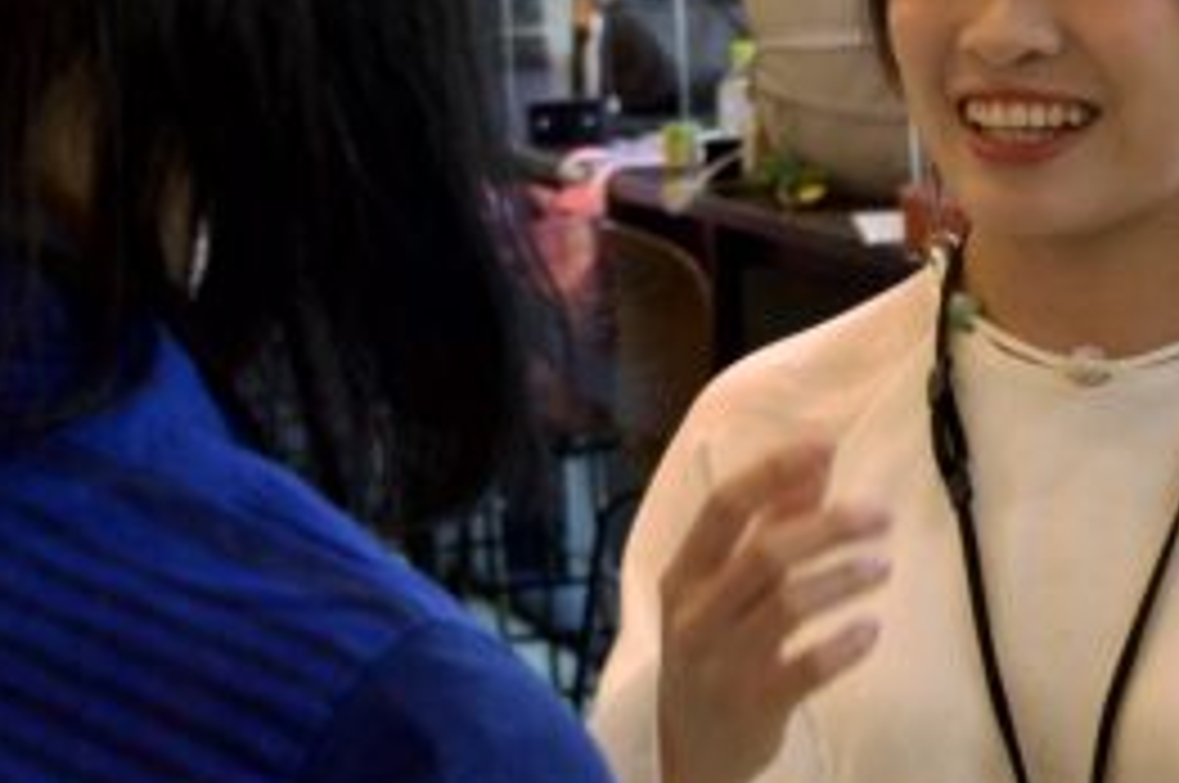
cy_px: 101
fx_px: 5251
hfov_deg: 12.6
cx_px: 1197
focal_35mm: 161
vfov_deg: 8.5
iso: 640
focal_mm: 35
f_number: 6.3
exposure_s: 1/160
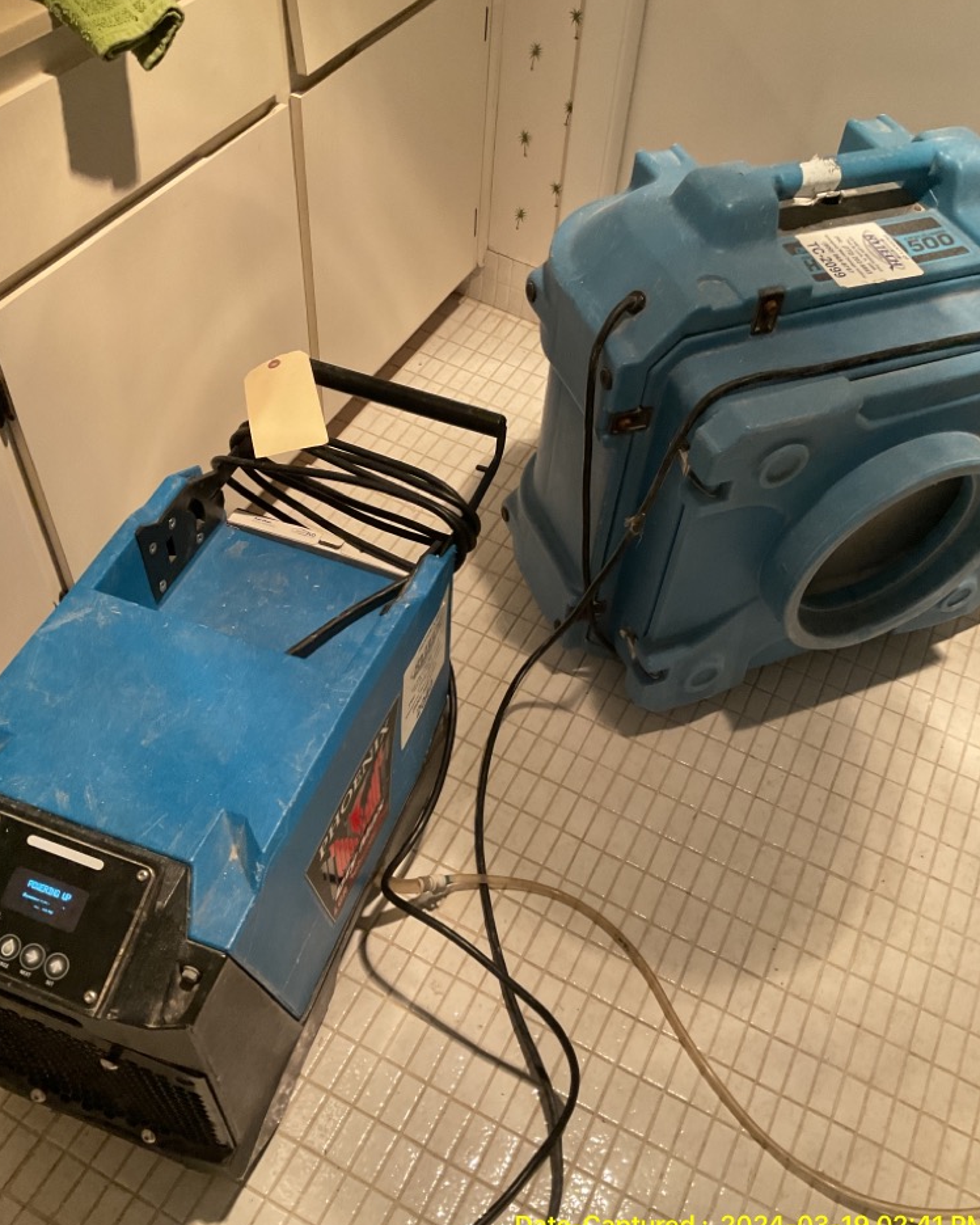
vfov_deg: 57.2
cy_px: 614
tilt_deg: -49.6
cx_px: 499
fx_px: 1124
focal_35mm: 31
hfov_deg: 47.1
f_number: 1.8
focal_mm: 3
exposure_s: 1/60
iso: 200
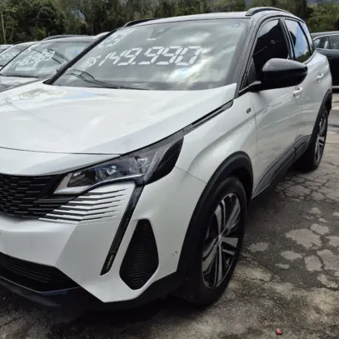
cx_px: 115
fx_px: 332
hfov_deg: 53.1
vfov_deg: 54.0
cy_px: 168
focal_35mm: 30
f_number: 1.8
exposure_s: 1/2080
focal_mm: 5.4
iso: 25
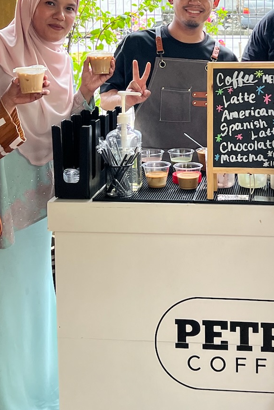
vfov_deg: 30.6
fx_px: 730
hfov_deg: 21.1
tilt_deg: -4.4
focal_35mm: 64
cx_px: 196
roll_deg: +0.1
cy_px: 79
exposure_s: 1/121
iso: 100
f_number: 1.5
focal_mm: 5.7
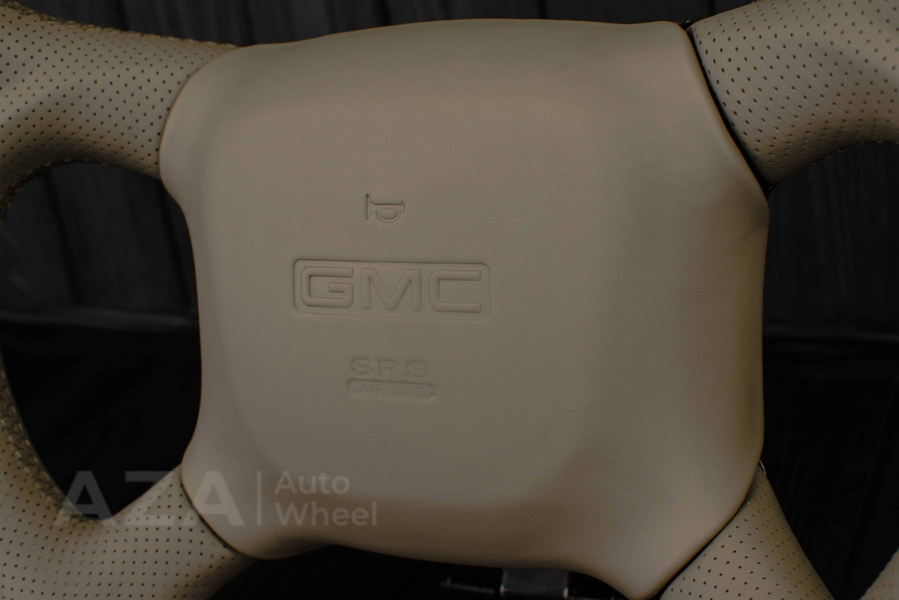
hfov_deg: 37.8
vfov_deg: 25.8
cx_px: 450
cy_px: 300
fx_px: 1311
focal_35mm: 52
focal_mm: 35
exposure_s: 1/125
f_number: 6.3
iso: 500
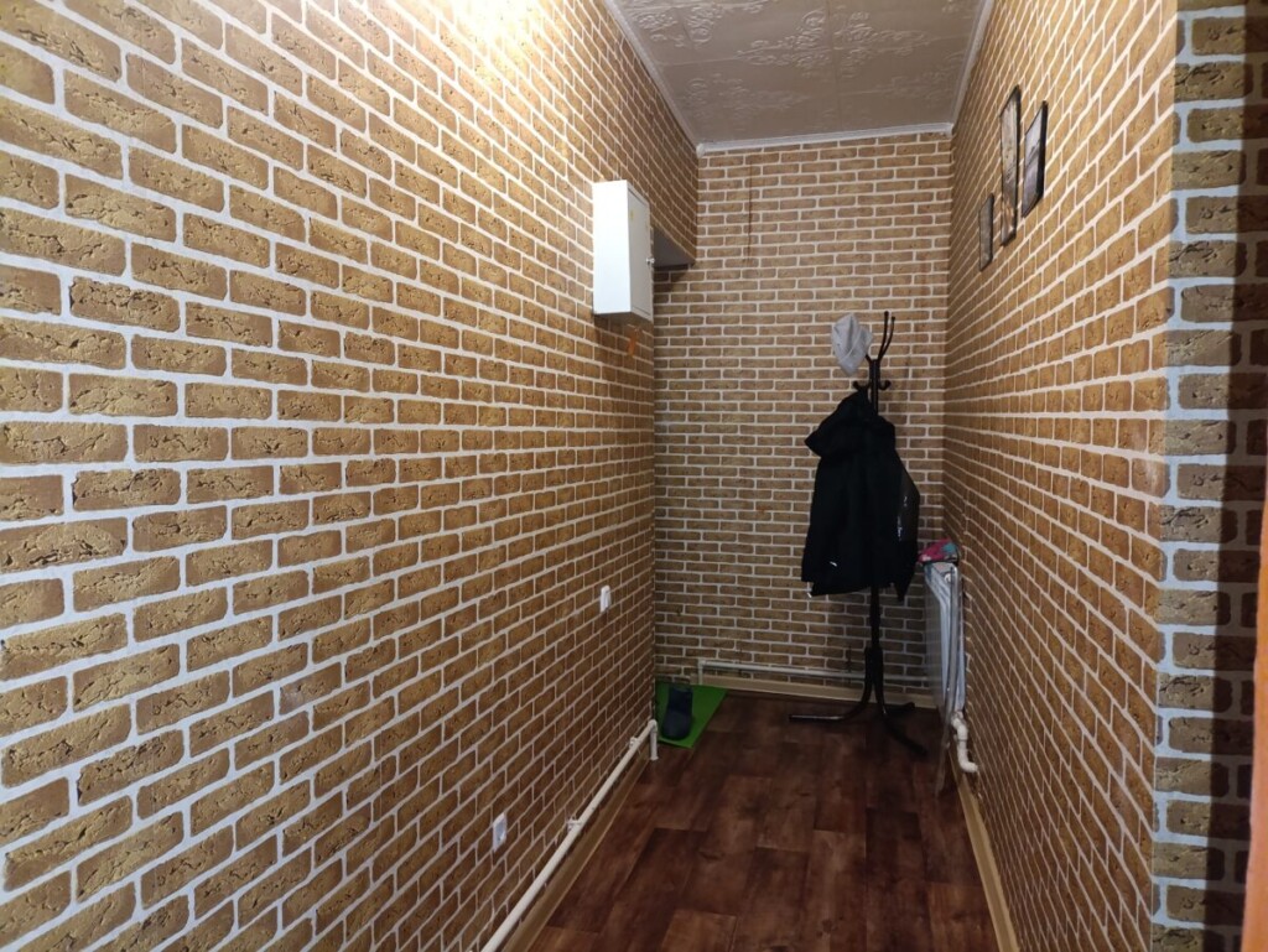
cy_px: 476
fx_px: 916
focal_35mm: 25
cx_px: 634
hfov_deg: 69.4
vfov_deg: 54.9
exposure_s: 1/16.7
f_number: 1.7
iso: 1600
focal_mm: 4.71
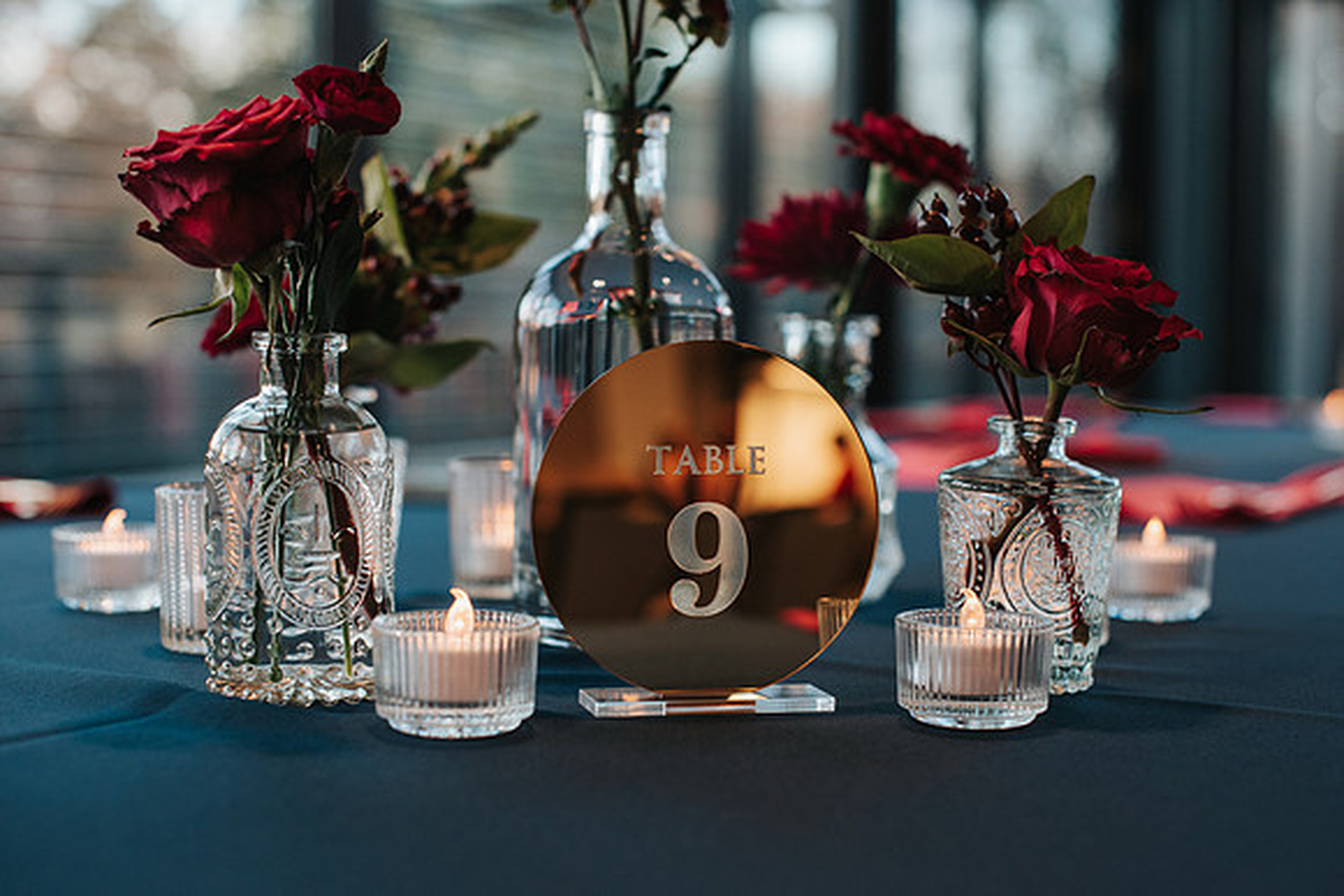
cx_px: 703
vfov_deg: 25.5
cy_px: 469
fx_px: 1985
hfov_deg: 37.4
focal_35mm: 53
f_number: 3.2
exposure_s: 1/250
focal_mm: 50
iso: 1000
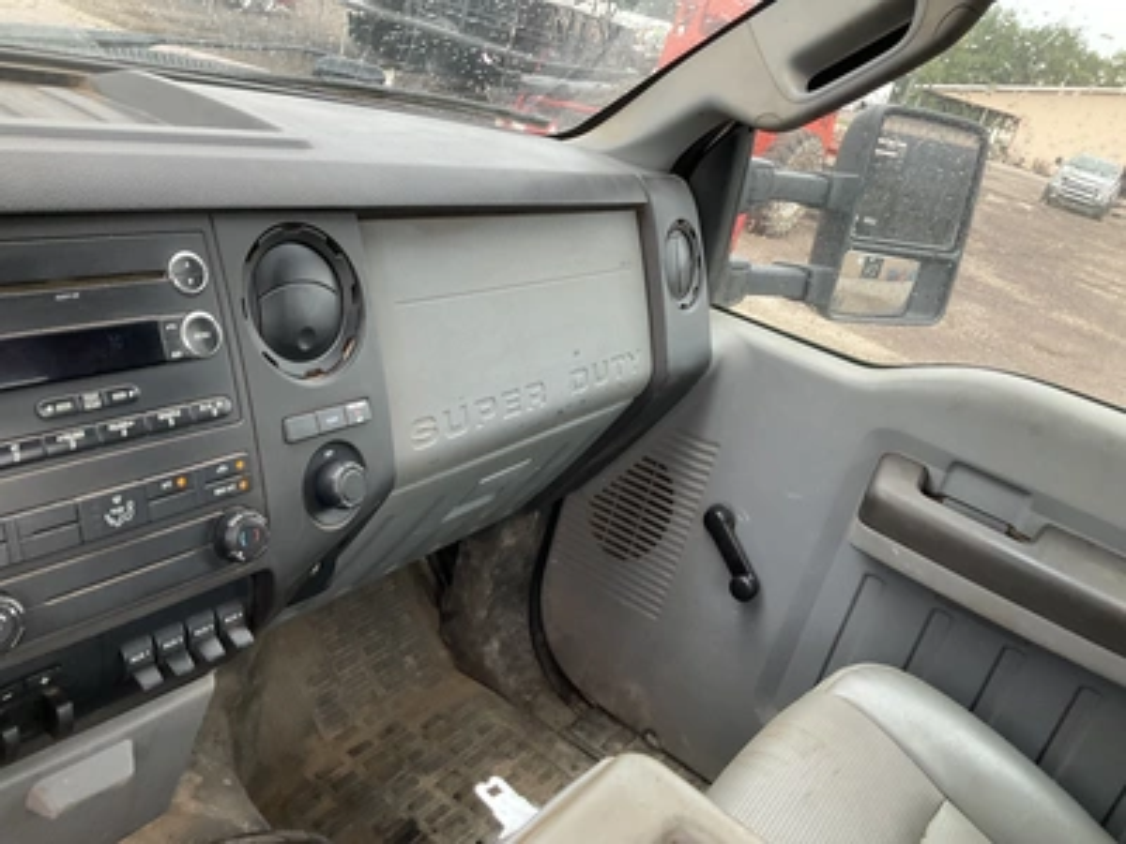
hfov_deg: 61.7
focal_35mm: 29
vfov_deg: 48.2
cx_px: 563
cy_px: 422
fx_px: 943
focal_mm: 3
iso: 64
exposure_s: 1/122
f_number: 1.8
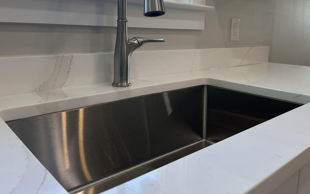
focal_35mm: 30
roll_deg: -1.1
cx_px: 143
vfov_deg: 41.1
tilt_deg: -5.7
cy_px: 60
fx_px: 253
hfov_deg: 62.8
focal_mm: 6.86
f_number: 1.78
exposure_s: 1/156
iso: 100
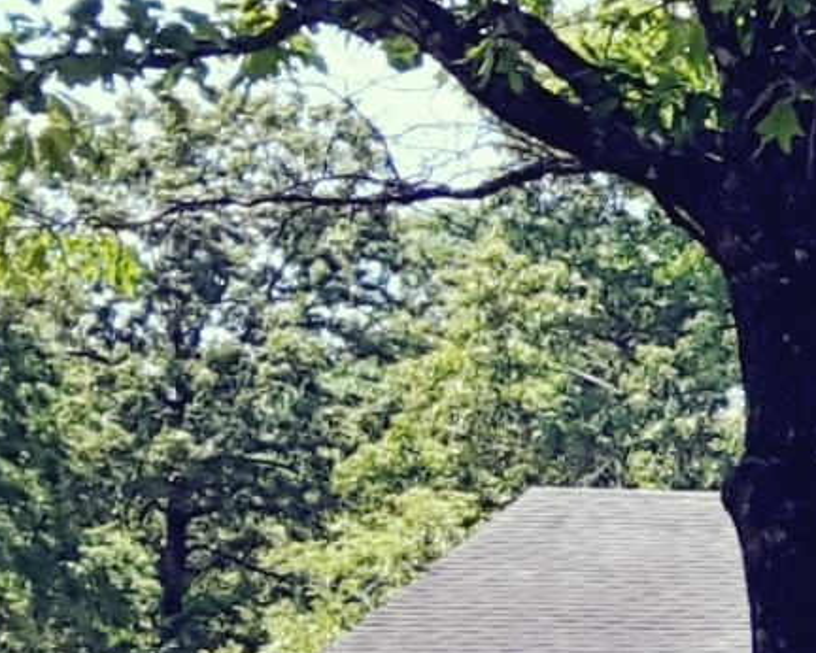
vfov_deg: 7.3
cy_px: 929
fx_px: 5074
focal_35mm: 210
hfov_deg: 8.1
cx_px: 2238
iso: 40
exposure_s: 1/458
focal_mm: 2.9
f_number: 1.9
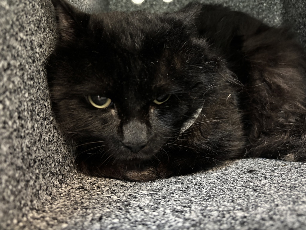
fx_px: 230
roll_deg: +2.3
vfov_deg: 53.1
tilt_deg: -5.0
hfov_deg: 67.3
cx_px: 153
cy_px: 115
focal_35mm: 26
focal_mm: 5.96
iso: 1000
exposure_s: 1/30
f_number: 1.6
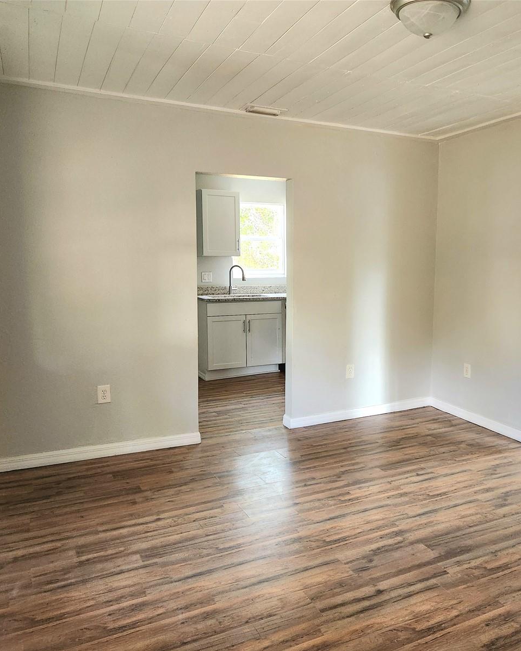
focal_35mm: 30
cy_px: 326
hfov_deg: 47.9
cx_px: 338
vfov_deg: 58.8
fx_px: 578
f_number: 1.8
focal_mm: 5.4
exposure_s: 1/120
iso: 500
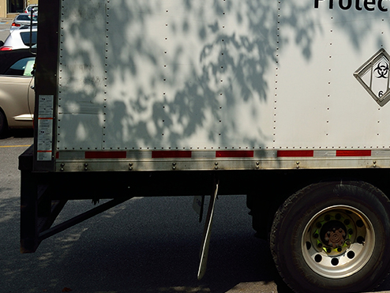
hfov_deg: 23.4
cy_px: 36
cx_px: 452
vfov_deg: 18.9
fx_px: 868
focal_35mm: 77
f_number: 8
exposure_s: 1/500
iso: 100
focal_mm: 22
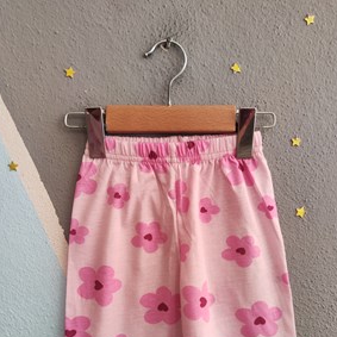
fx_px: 341
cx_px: 175
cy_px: 236
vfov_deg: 51.1
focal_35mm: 31
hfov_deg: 52.5
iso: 263
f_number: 1.88
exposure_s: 1/100
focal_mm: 5.59
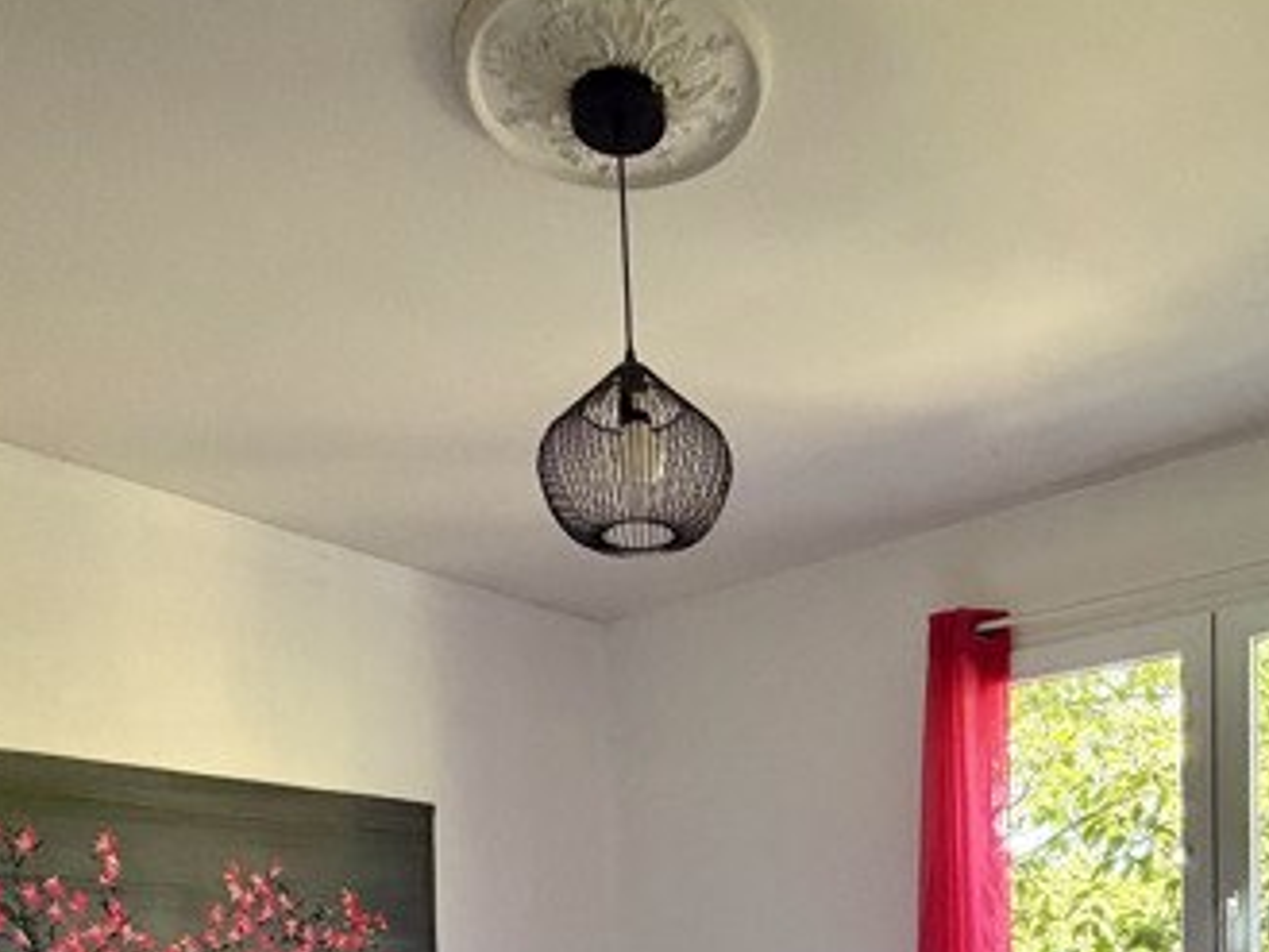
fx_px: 1247
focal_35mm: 34
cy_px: 1102
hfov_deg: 53.5
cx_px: 775
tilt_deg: -4.5
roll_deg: +2.9
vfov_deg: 34.6
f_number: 2.2
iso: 400
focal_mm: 2.22
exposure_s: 1/60
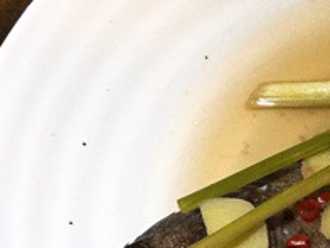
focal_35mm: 101
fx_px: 963
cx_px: 392
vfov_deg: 14.5
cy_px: 216
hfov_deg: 18.5
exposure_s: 1/30
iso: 125
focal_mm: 3.3
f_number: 2.4
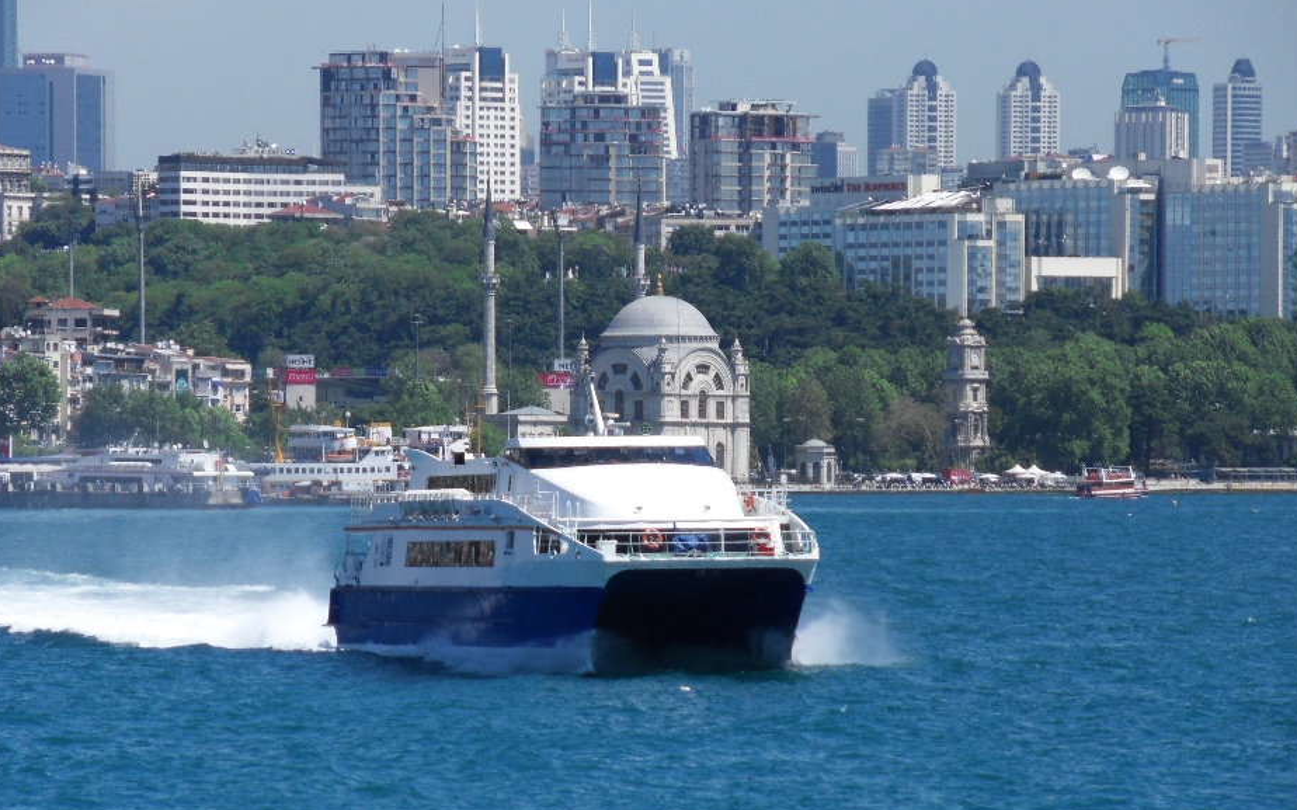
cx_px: 620
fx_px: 9966
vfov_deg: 4.7
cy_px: 413
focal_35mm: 282
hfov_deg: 7.4
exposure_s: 1/500
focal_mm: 42
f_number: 5.8
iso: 80
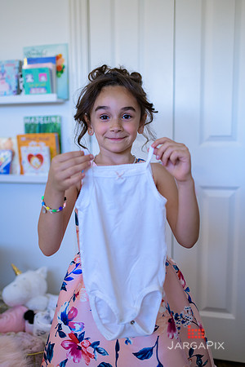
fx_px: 357
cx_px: 122
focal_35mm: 35
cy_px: 184
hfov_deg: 37.9
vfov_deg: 54.4
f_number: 2
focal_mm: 35
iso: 500
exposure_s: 1/200
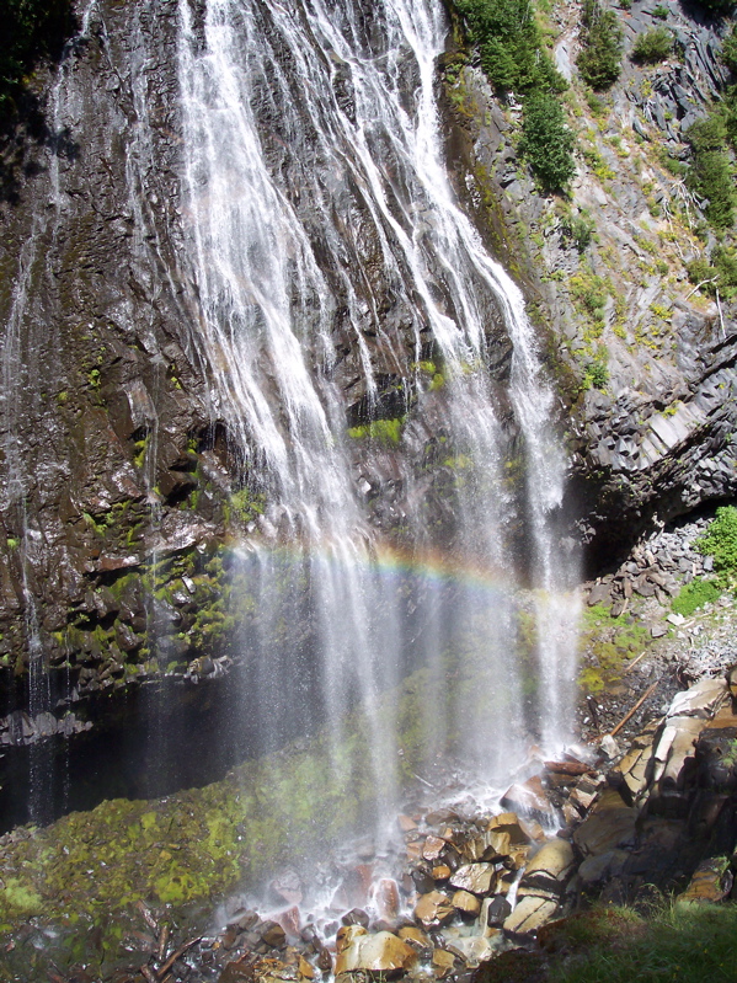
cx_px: 368
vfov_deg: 49.0
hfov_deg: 37.7
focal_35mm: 38
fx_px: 1079
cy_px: 492
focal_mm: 8
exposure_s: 1/350
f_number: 4.8
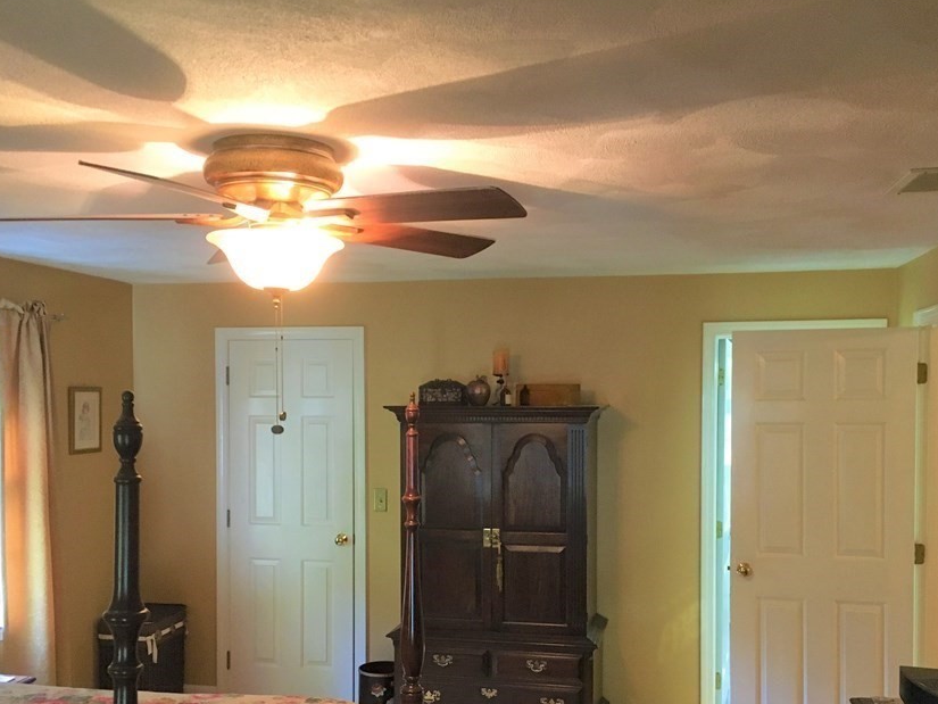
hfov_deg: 51.3
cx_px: 482
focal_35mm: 36
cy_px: 431
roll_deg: +0.5
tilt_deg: -1.7
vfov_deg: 39.5
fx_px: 976
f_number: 2.2
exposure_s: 1/30
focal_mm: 4.15
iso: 250
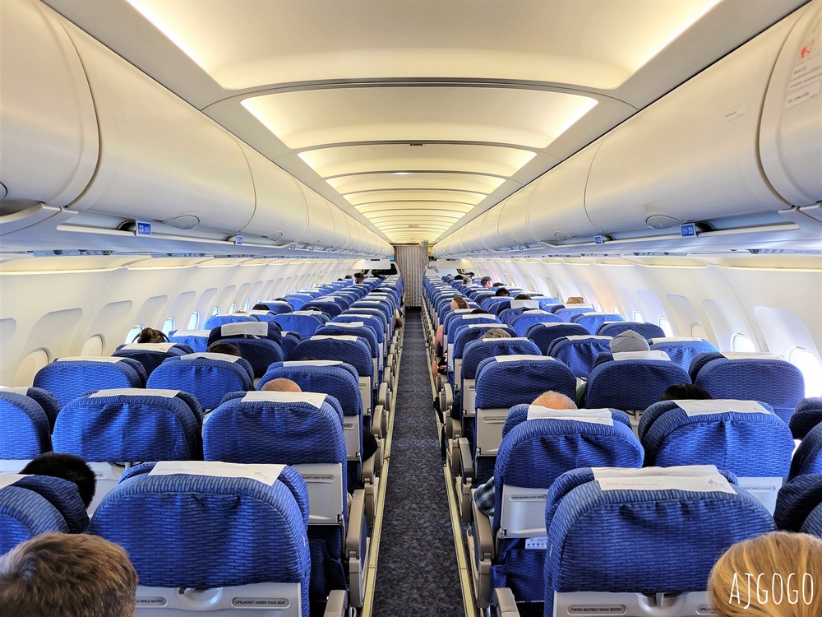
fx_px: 617
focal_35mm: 26
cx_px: 411
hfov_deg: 67.3
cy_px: 308
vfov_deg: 53.1
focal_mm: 5.4
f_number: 1.8
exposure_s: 1/41
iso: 80
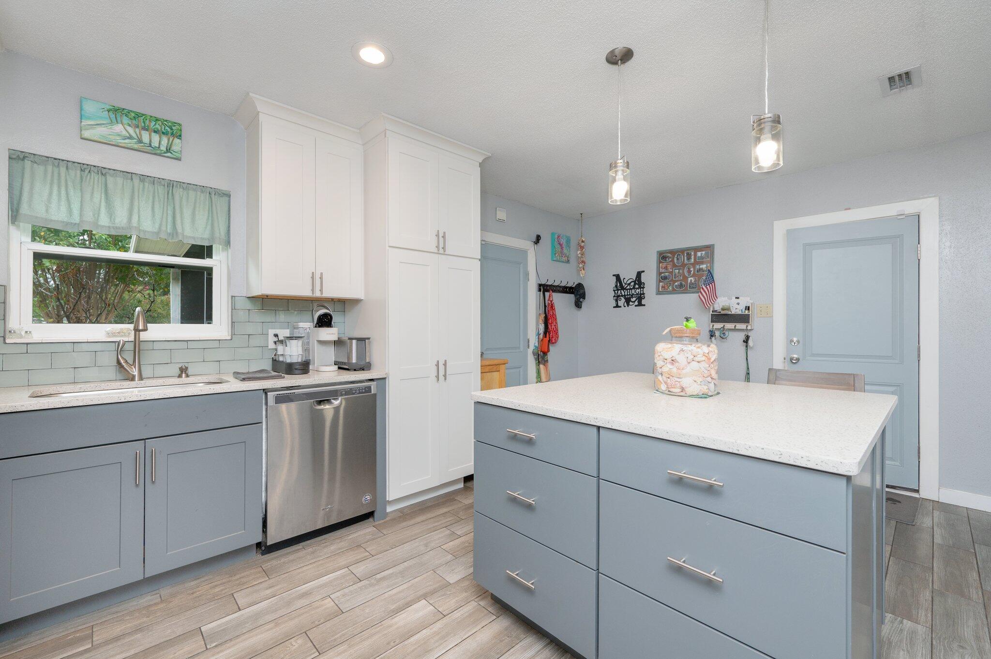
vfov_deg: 77.2
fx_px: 413
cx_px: 496
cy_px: 330
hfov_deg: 100.4
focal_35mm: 15
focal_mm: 15
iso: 640
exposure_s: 1/60
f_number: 7.1
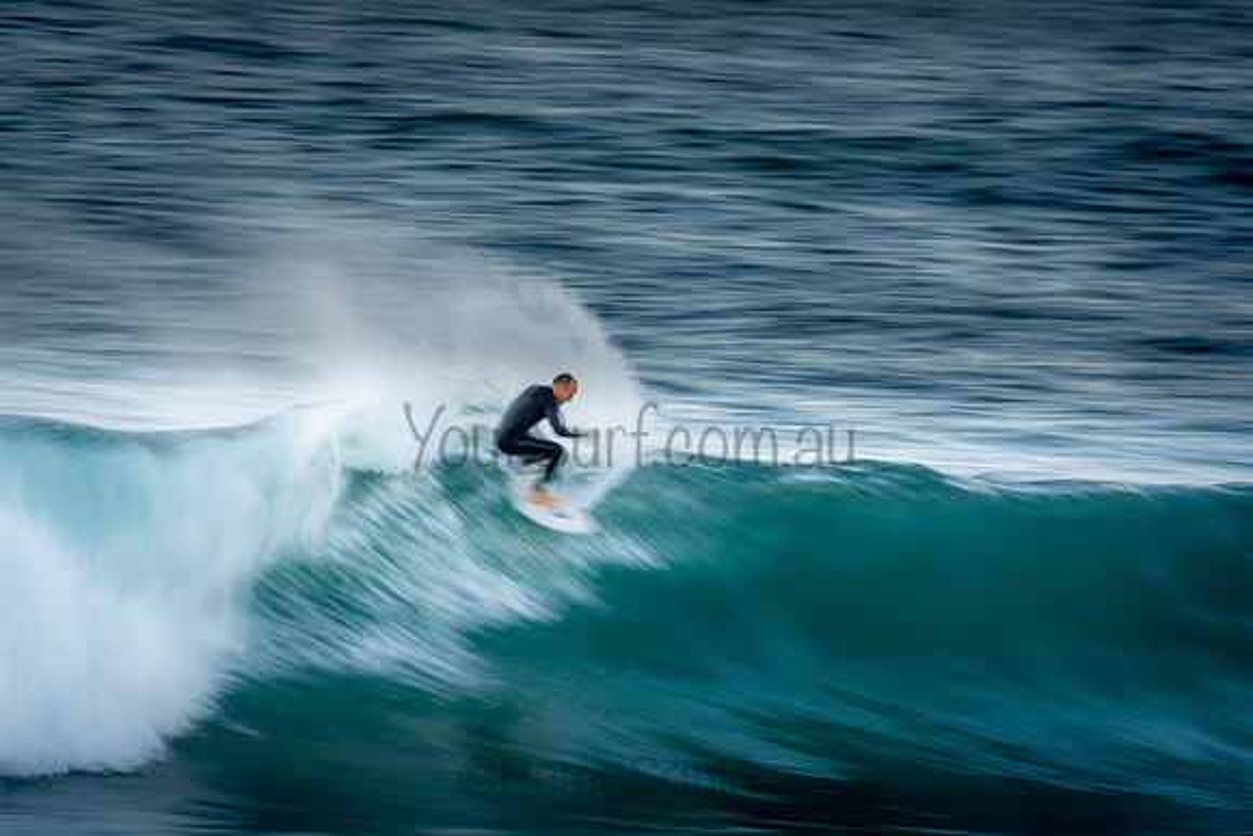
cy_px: 418
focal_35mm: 750
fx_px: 26109
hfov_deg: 2.7
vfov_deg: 1.8
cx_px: 626
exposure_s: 1/15
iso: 100
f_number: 14
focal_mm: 500
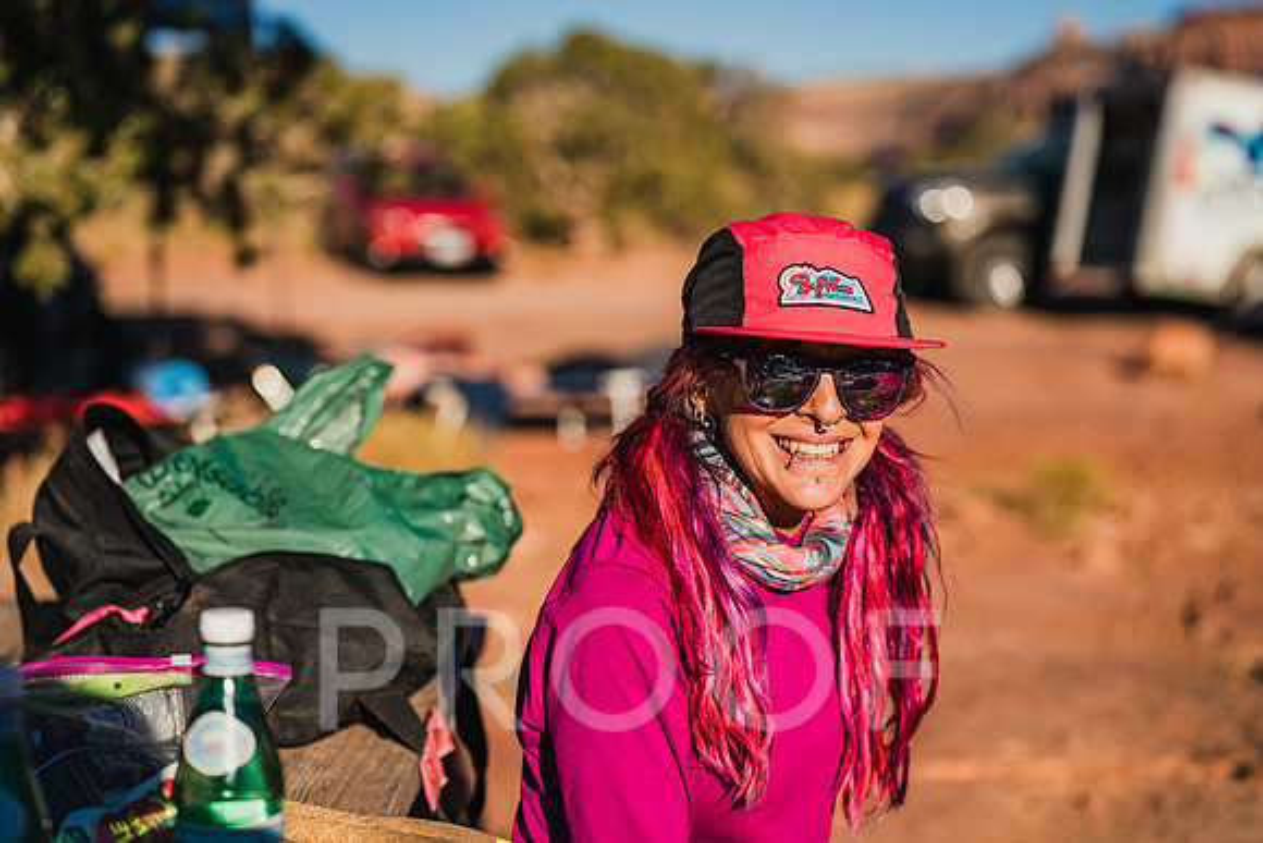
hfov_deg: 35.0
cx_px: 619
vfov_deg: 23.8
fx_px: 2001
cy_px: 443
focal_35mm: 57
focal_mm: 50
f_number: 1.8
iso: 100
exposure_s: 1/8000
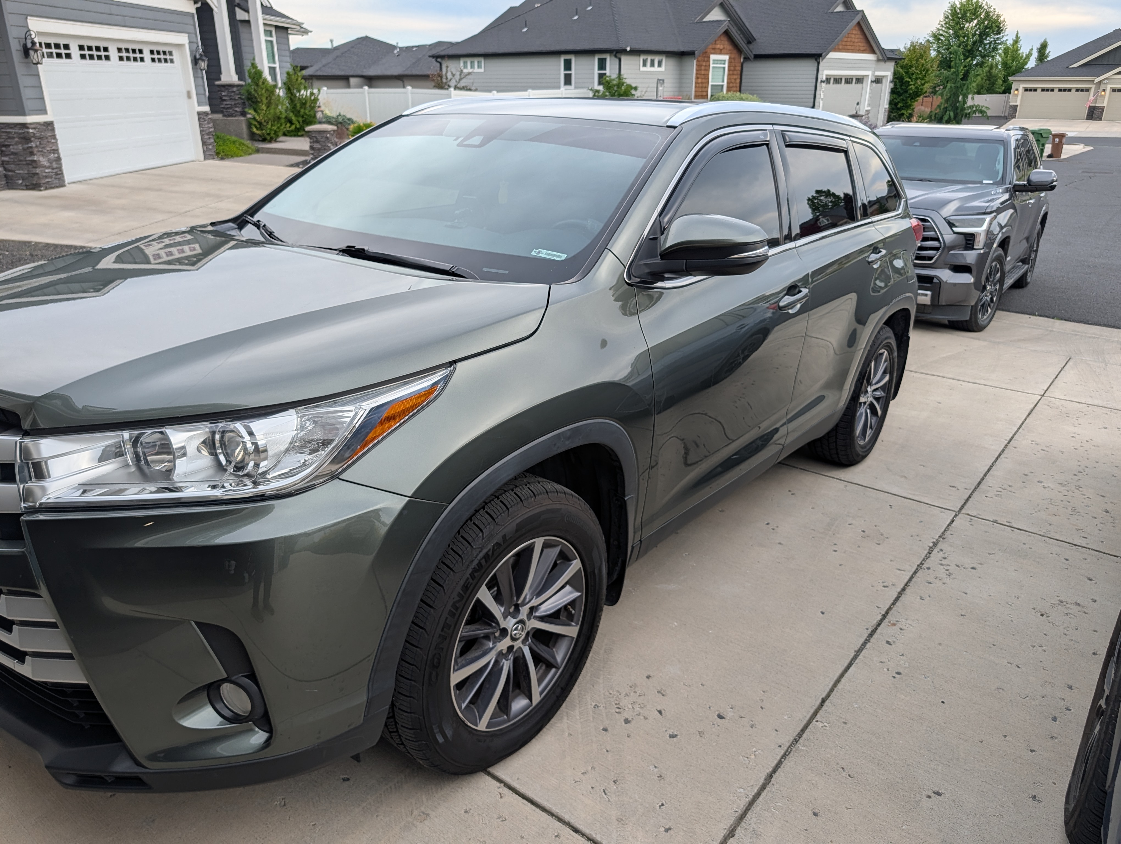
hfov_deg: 71.5
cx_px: 560
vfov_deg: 56.9
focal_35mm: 24
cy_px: 422
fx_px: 778
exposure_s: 1/235
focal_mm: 6.9
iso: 21
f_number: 1.68
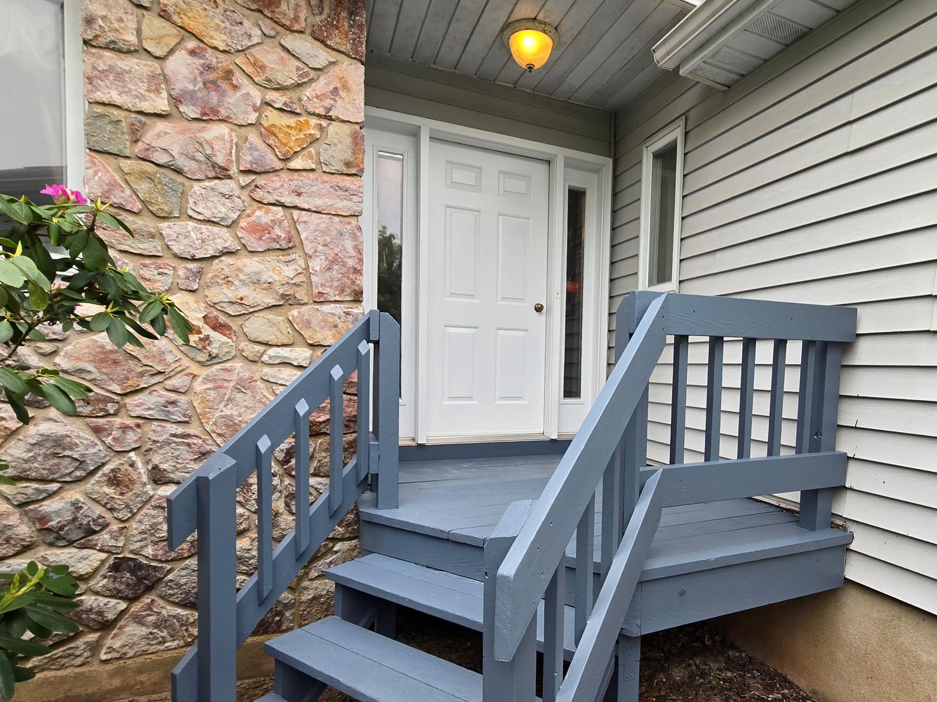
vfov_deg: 71.1
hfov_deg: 86.7
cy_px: 406
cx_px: 559
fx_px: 487
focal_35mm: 18
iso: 50
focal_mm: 2.2
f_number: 2.2
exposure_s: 1/270
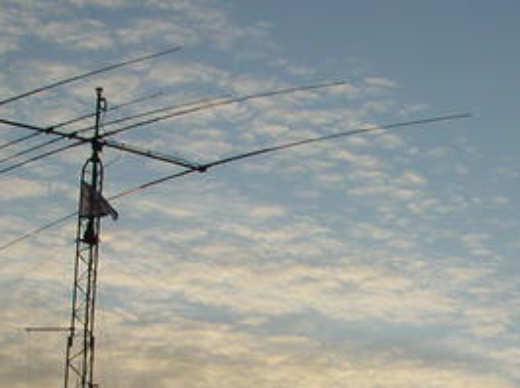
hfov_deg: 14.9
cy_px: 519
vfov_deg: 11.1
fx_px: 1950
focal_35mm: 130
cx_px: 530
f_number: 4.8
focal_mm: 6.6
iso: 100
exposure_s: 1/462
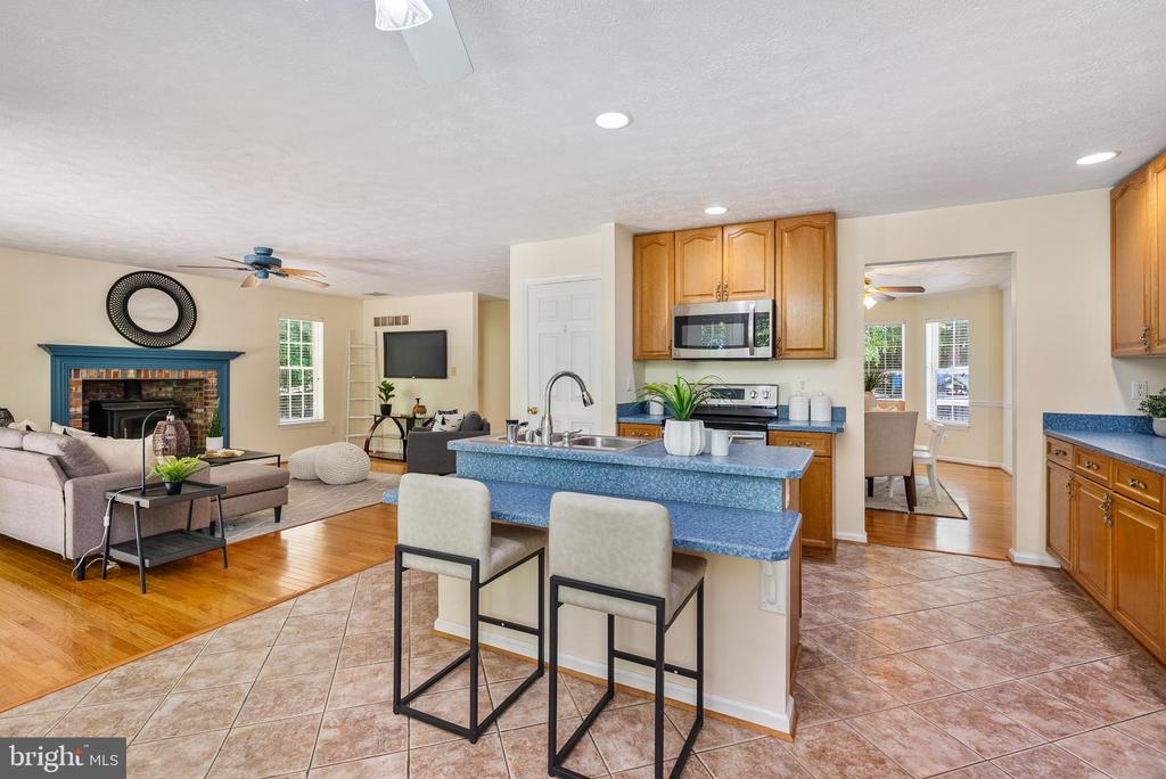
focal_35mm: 16
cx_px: 583
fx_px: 518
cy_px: 390
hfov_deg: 96.7
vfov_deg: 73.8
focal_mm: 16
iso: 320
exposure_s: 1/3
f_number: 6.3
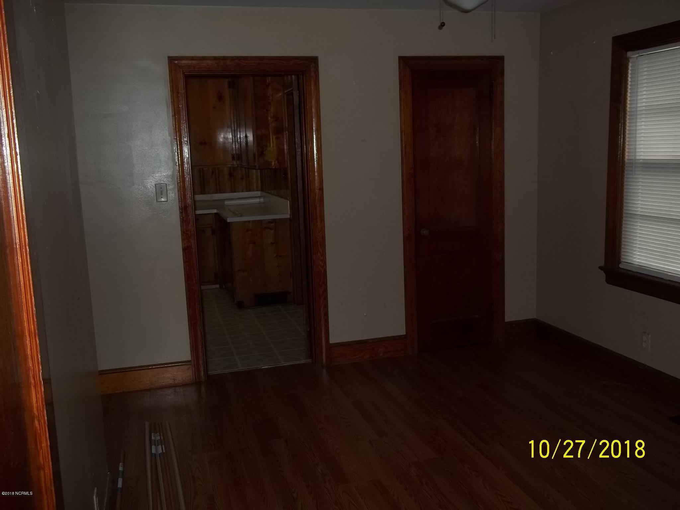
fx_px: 629
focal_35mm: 32
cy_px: 255
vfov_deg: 44.2
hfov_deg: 56.8
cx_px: 340
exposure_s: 1/30
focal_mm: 5.7
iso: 64
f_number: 2.9
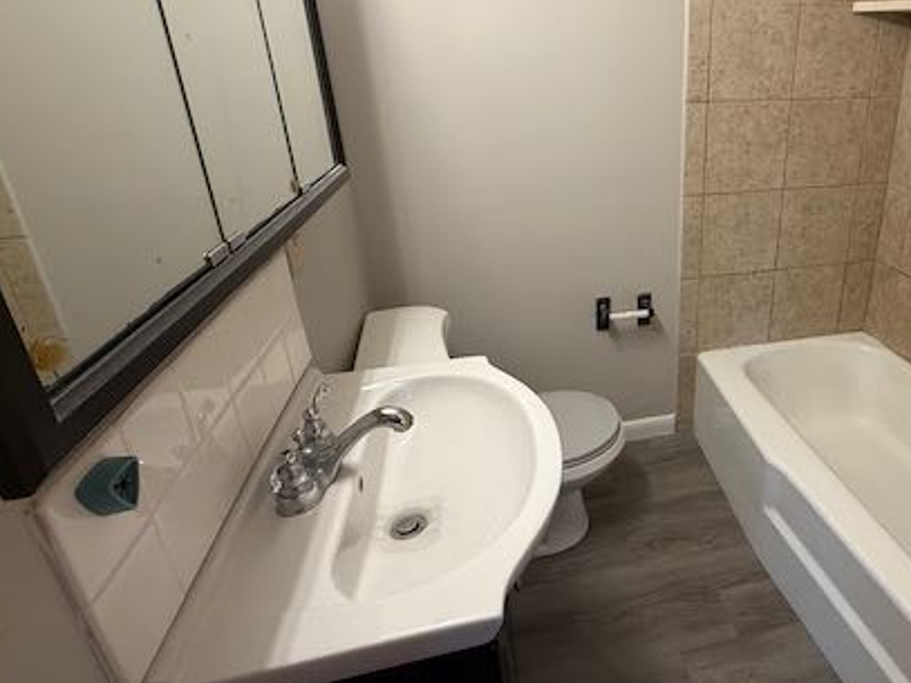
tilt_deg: -20.8
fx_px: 579
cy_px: 284
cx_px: 627
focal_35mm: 22
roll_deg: +0.4
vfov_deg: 60.7
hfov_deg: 73.4
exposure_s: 1/120
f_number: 2.2
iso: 320
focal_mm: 2.22
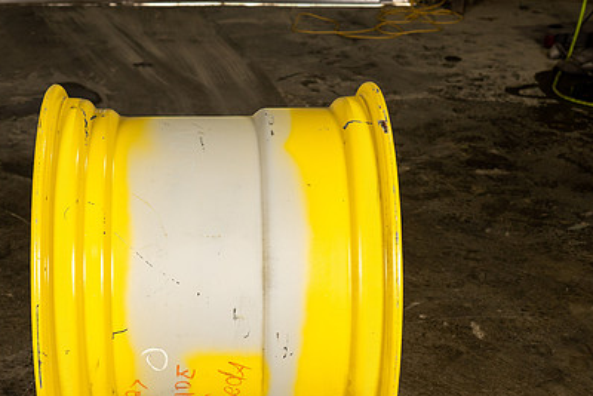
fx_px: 1170
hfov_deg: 28.3
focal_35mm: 71
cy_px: 263
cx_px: 218
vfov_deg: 19.1
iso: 500
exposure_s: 1/100
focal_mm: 49
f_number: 5.6
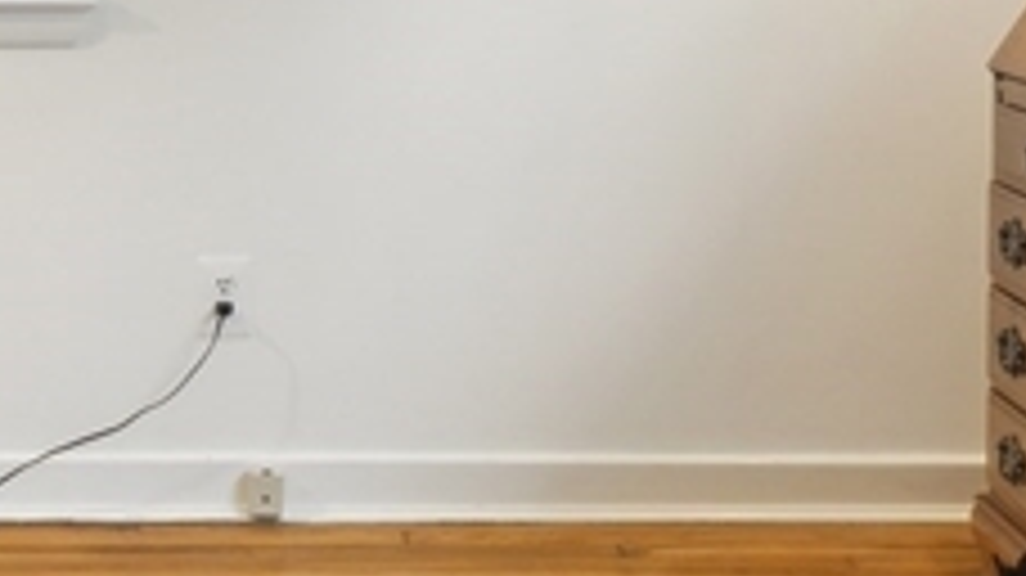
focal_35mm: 80
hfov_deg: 26.1
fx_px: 2175
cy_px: -160
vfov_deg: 14.5
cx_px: 212
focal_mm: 17
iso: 320
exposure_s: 1/8
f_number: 8
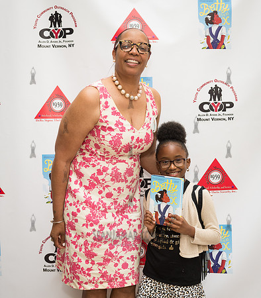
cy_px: 149
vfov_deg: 36.9
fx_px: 447
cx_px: 133
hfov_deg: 32.6
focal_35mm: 49
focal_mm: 36
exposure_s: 1/400
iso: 640
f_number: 4
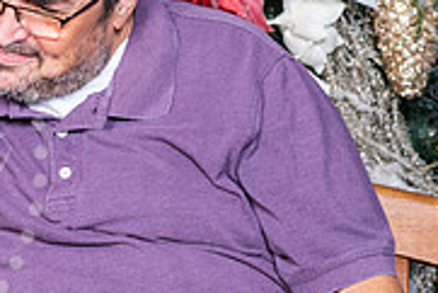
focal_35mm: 272
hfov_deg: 7.5
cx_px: -184
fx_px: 3312
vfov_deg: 5.1
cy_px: 157
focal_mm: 85
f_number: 8
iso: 400
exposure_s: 1/125
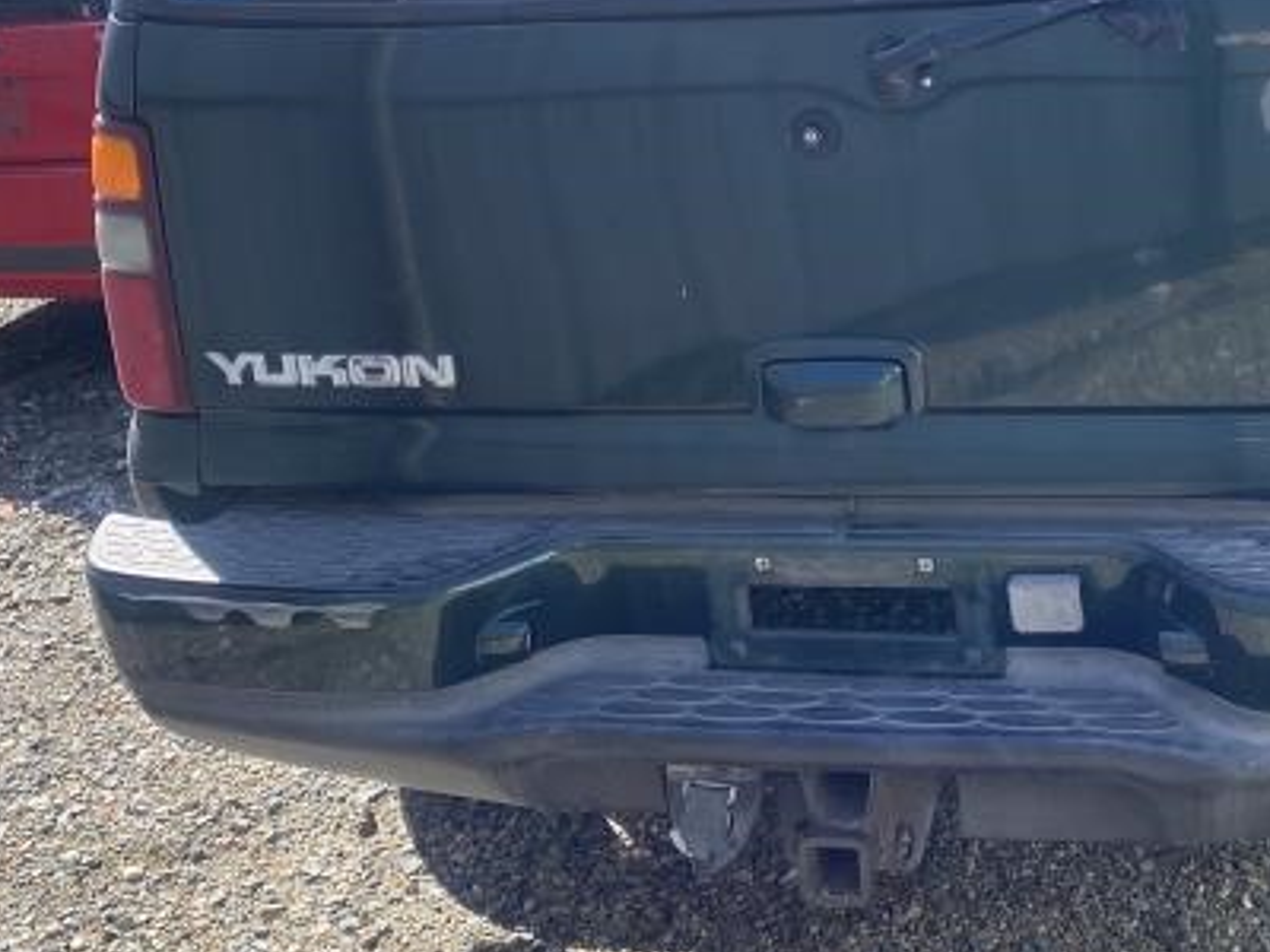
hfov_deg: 36.3
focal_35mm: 52
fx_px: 1908
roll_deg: +5.1
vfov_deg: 27.1
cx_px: 879
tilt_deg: -9.9
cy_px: 114
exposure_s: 1/864
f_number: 1.8
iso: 32
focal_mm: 4.25
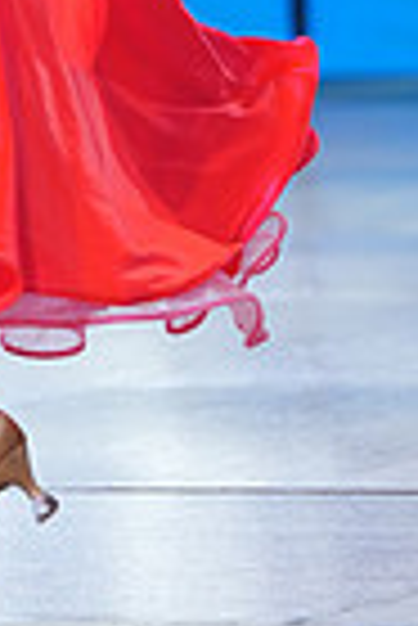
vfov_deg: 2.6
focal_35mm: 796
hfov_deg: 1.7
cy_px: -378
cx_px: -205
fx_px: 13828
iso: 1000
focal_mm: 191
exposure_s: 1/400
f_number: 4
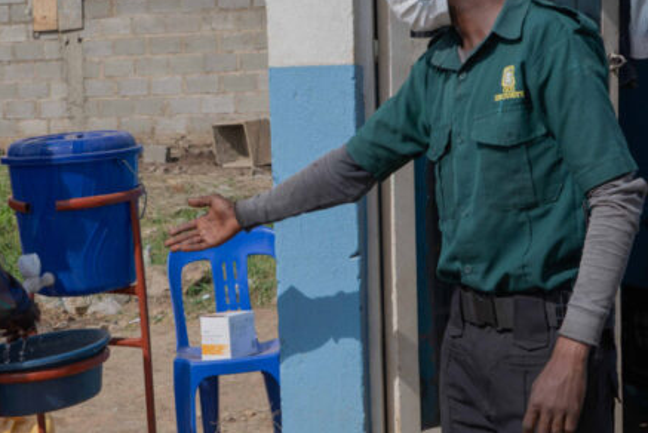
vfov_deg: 19.0
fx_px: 1297
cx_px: 212
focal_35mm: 72
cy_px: 231
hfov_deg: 27.9
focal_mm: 41
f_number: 8
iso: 100
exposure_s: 1/320
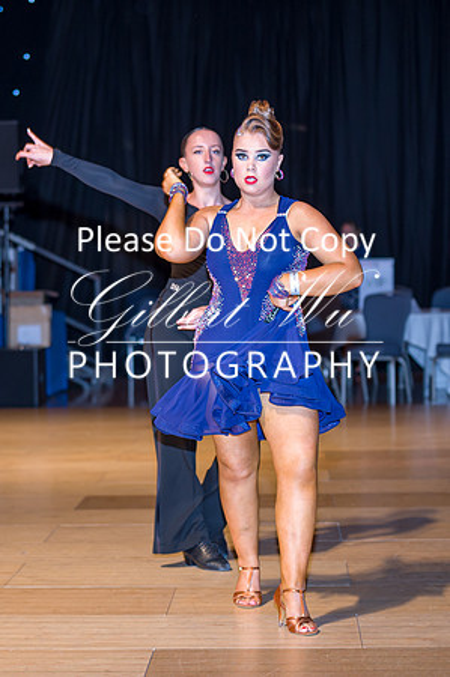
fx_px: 1975
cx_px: 167
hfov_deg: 13.0
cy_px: 338
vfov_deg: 19.5
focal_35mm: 105
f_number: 2.8
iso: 400
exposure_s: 1/250
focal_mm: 70
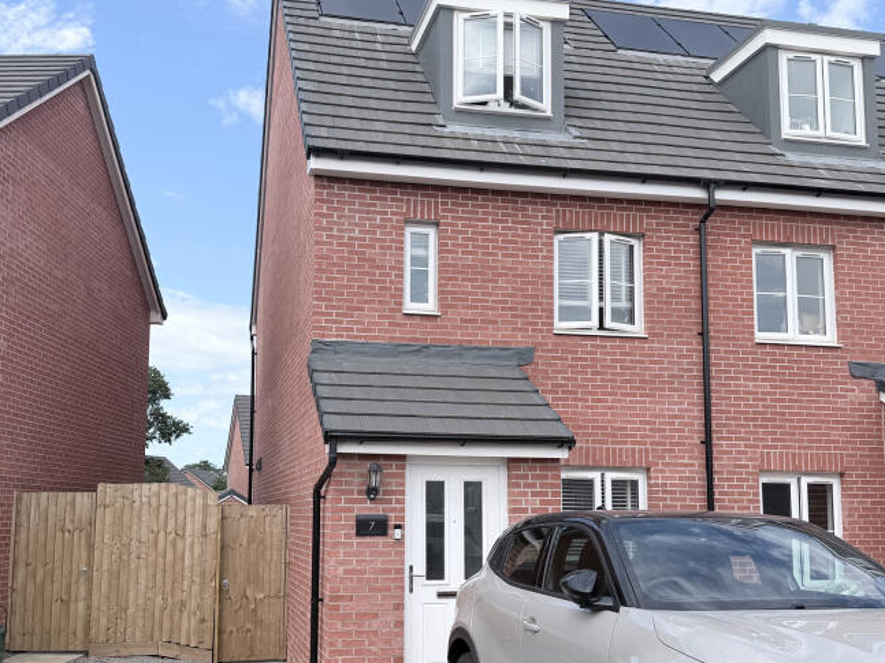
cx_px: 402
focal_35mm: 38
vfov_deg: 37.5
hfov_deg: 48.9
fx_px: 971
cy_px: 406
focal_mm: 6.76
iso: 80
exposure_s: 1/2703
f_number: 1.78
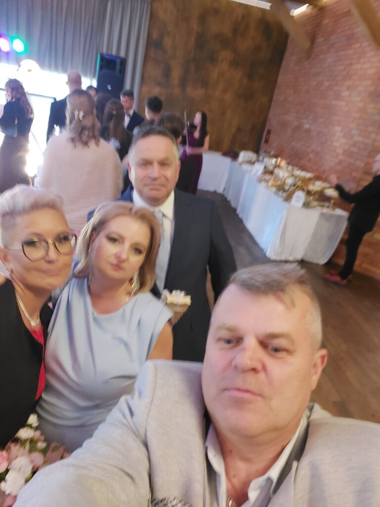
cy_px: 254
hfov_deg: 54.9
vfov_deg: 69.4
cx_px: 190
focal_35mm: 25
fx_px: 366
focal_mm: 3.75
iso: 500
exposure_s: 1/25
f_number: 2.2
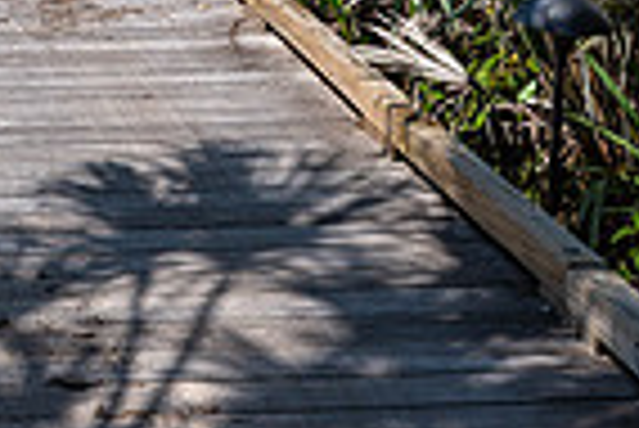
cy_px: -300
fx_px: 1741
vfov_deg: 12.9
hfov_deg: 19.6
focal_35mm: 98
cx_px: -122
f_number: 10
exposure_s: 1/125
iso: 100
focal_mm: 24
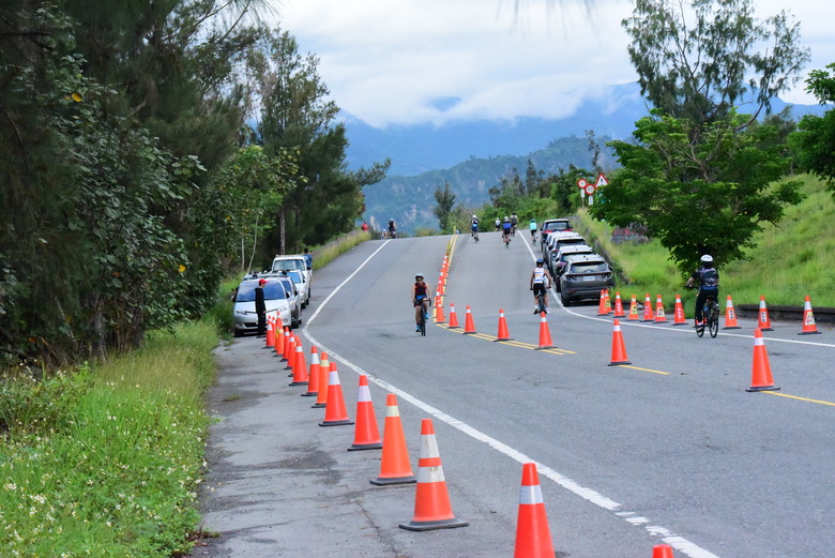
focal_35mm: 110
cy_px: 279
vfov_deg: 12.5
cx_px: 418
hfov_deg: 18.6
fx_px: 2553
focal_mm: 110
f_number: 13
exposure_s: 1/2500
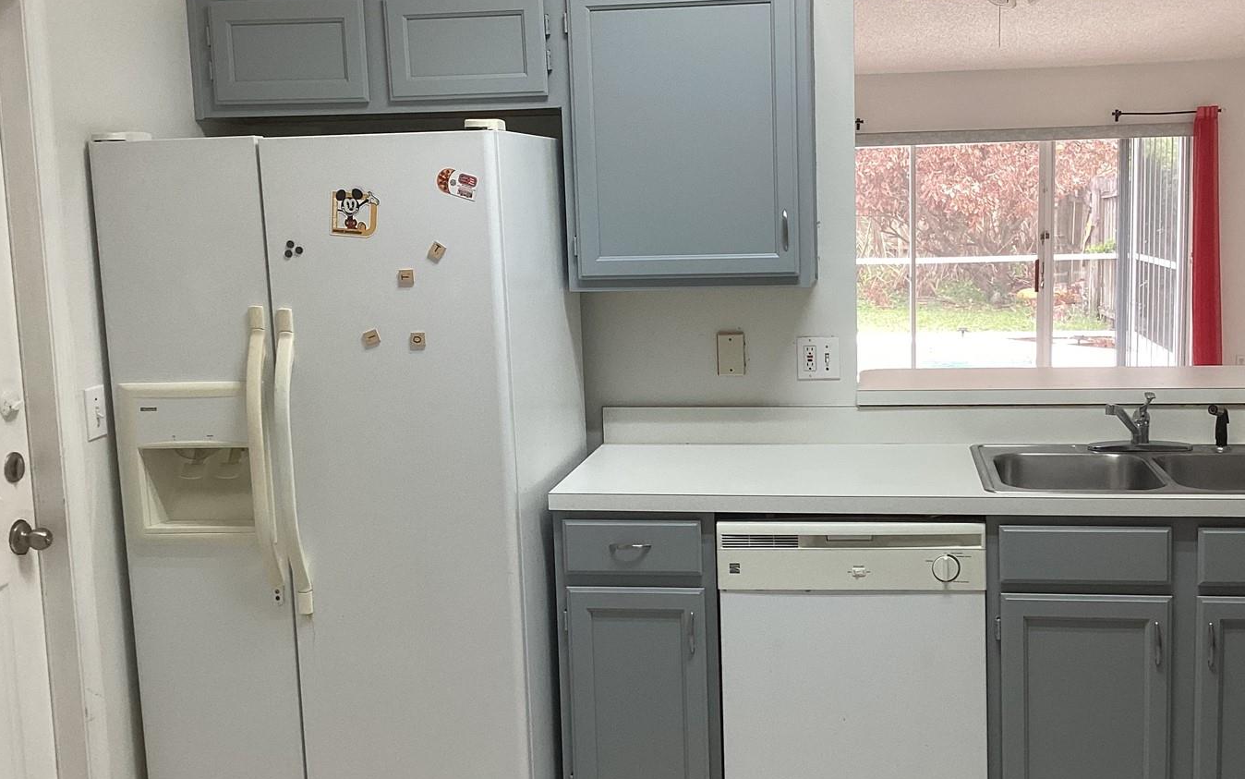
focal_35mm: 39
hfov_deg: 50.2
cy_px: 369
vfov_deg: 32.8
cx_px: 706
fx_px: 1324
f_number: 2.4
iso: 64
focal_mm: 3.3
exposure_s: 1/60
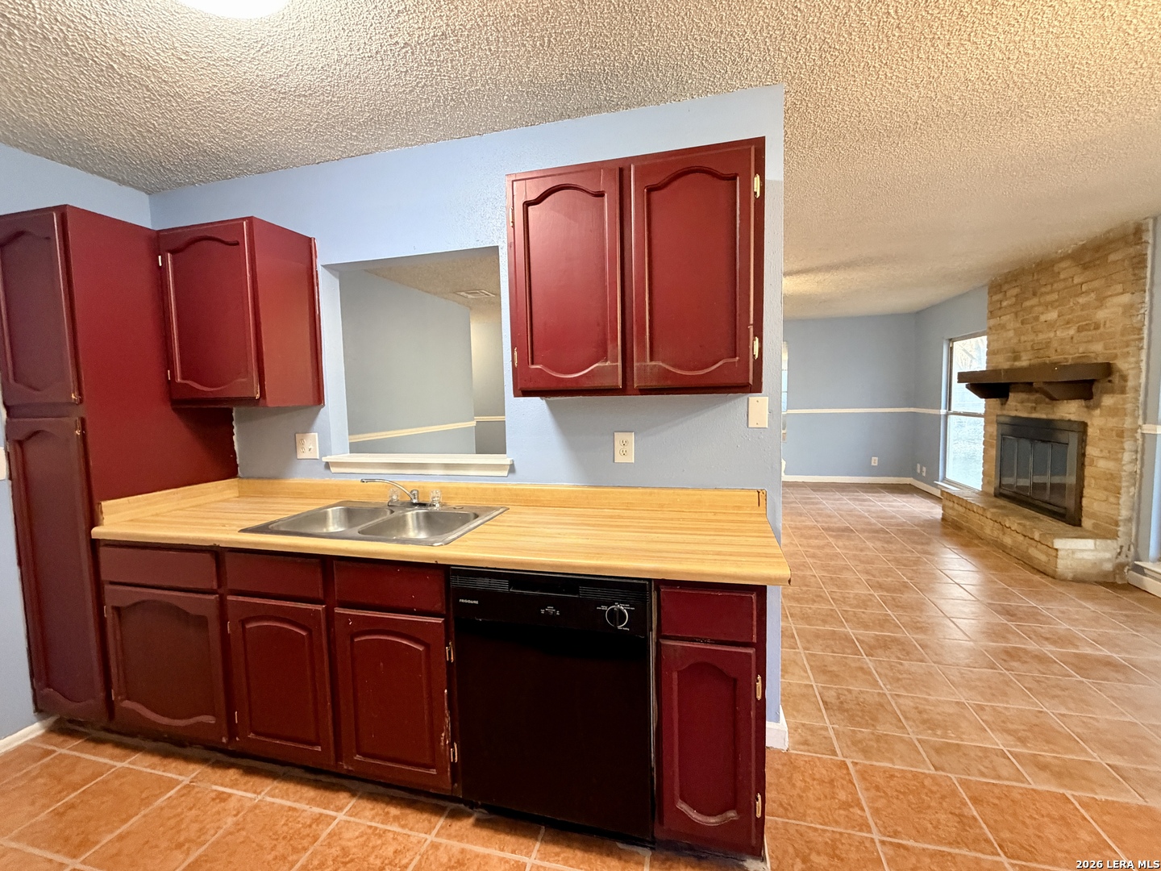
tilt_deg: -4.2
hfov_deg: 102.1
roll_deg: -0.6
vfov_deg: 85.7
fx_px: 470
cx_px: 580
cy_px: 436
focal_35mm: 14
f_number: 2.2
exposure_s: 1/60
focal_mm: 2.22
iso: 640
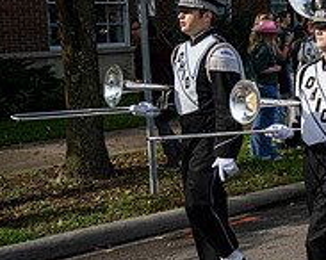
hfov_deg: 19.9
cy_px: 81
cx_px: 502
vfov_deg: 18.6
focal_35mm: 82
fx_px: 790
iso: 125
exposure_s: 1/1600
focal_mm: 27.5
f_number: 4
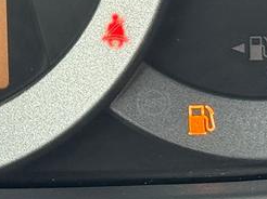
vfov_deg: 5.9
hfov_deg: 7.8
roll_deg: +2.6
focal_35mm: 250
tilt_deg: -23.4
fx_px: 1926
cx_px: -81
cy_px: -100
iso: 160
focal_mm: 6.76
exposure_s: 1/234
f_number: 1.78
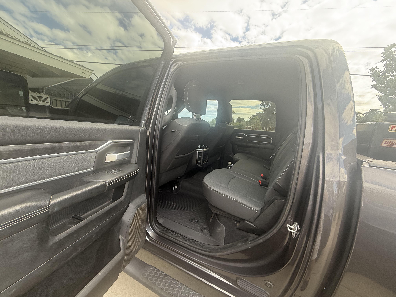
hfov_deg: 102.1
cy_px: 148
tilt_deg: -8.5
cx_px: 198
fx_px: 160
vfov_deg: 85.7
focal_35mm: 14
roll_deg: -4.1
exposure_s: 1/155
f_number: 2.2
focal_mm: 2.22
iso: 64
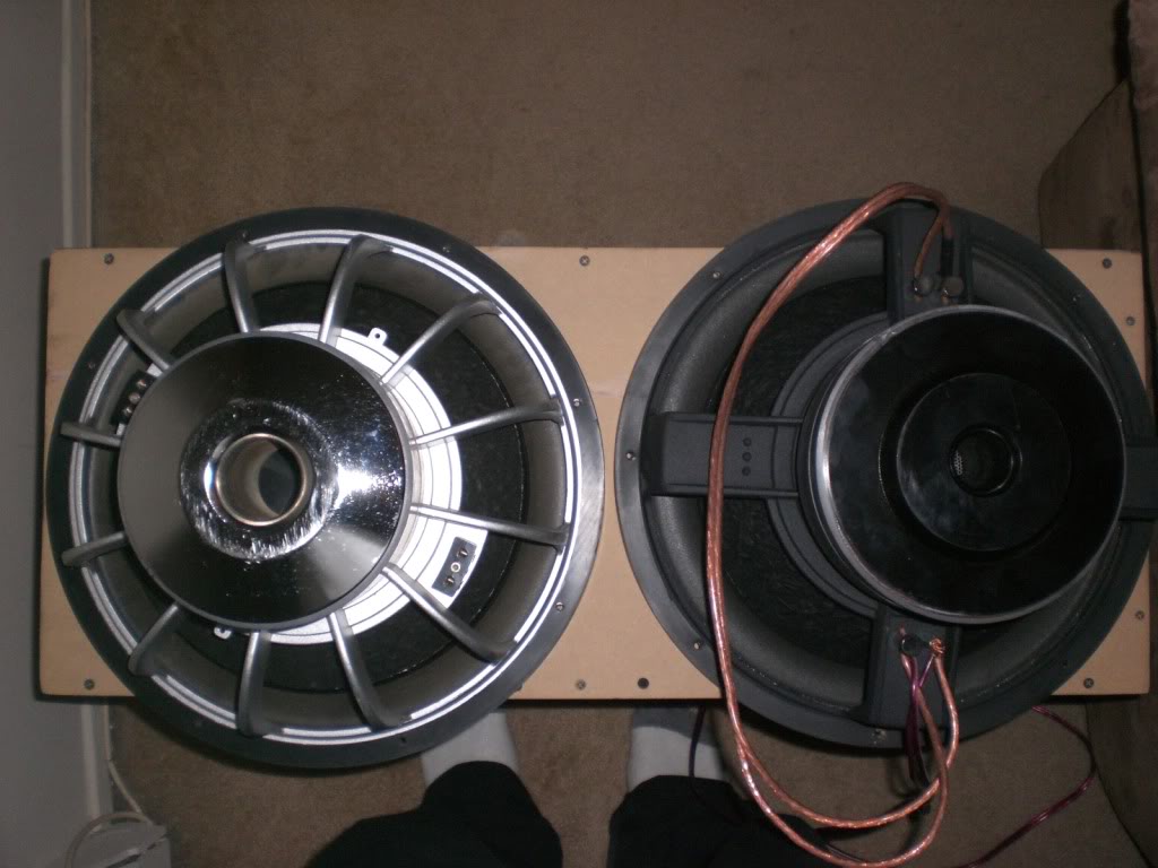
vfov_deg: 37.7
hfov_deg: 49.0
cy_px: 434
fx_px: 1271
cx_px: 579
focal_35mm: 38
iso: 200
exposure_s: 1/60
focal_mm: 6.3
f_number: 3.1
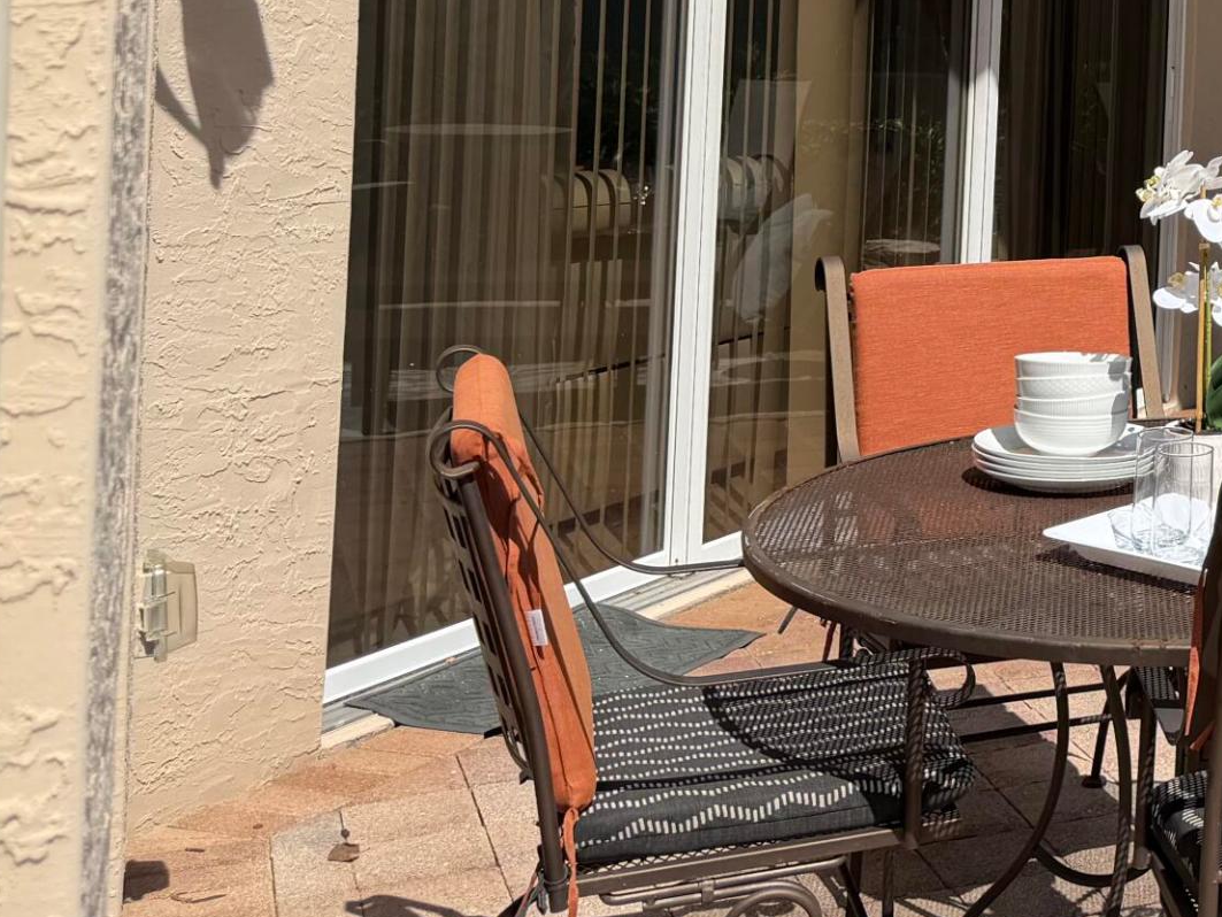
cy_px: -69
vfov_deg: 21.5
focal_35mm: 65
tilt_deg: +1.8
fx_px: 2295
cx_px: 1584
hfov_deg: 25.6
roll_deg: -1.8
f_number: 1.78
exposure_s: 1/4673
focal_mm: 6.76
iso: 80
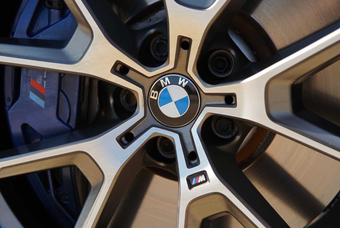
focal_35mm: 85
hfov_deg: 23.9
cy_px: 114
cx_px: 170
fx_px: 803
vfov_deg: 16.1
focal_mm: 85
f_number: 4.5
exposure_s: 1/200
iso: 100
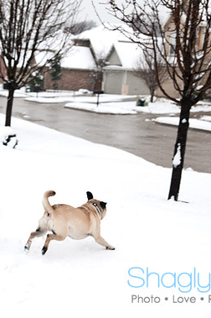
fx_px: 687
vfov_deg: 26.0
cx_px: 18
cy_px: 159
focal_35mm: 78
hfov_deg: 17.2
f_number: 4
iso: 100
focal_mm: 34
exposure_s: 1/200
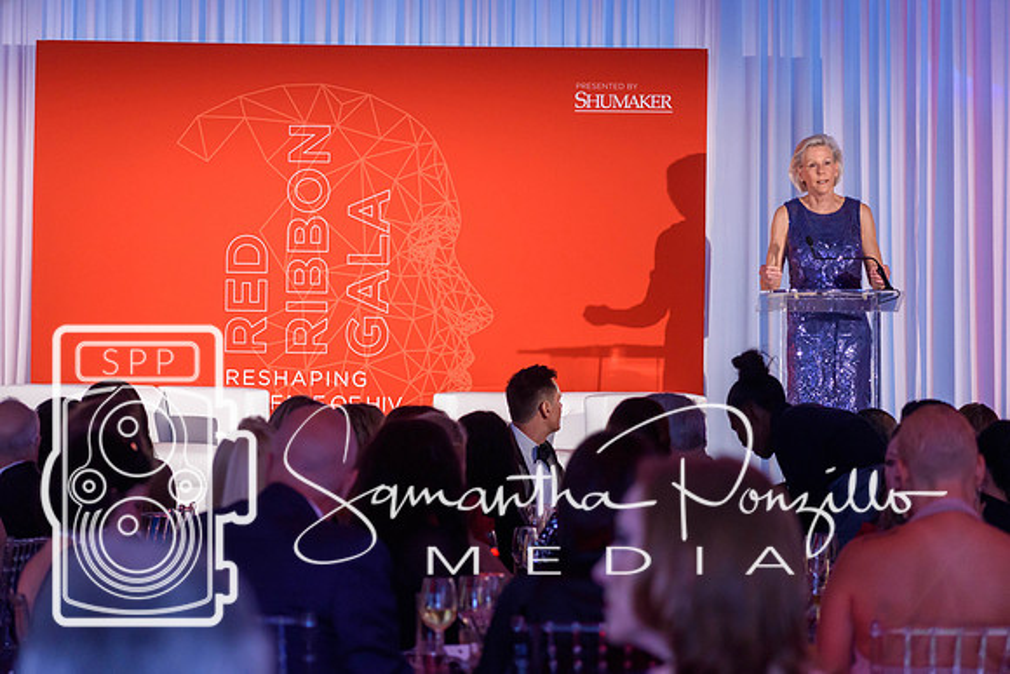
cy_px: 337
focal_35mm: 173
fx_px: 4854
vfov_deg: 7.9
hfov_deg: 11.9
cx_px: 505
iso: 1600
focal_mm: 110
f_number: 4.8
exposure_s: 1/125
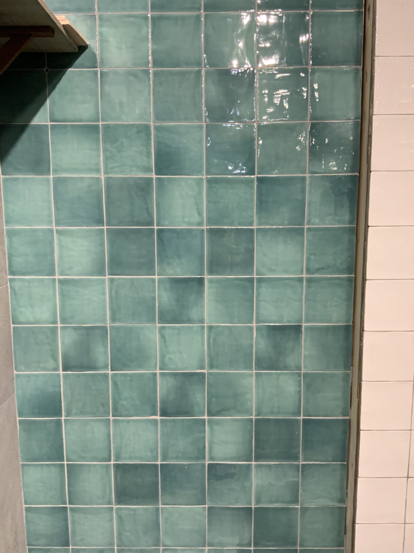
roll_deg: -1.3
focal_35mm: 29
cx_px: 207
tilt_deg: -6.2
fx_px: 462
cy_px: 276
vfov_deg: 61.7
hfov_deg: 48.2
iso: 125
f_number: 1.8
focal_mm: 3
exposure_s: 1/50
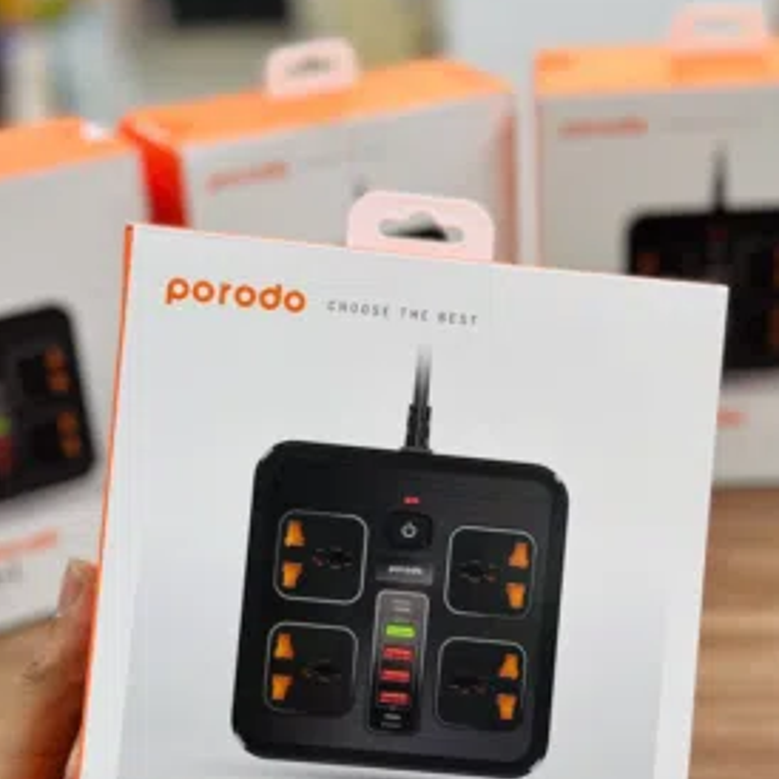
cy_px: 526
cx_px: 392
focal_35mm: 62
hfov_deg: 27.7
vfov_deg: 27.5
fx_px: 1579
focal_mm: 6.76
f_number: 1.78
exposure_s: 1/100
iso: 80
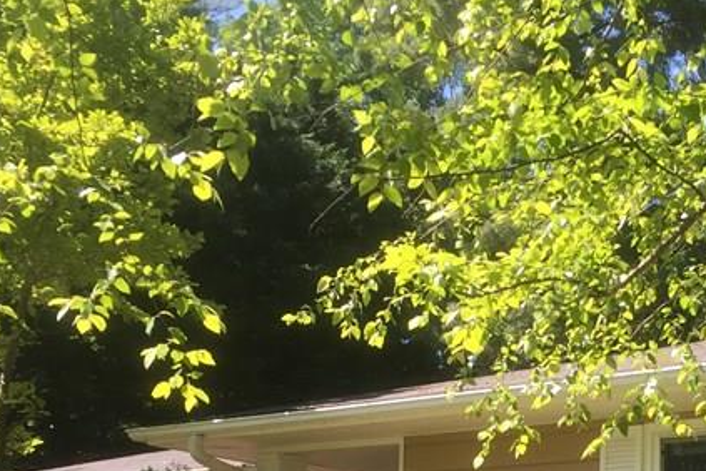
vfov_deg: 17.7
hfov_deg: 26.4
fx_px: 1431
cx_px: 684
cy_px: 585
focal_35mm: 73
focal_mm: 4.15
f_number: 2.2
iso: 32
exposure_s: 1/501
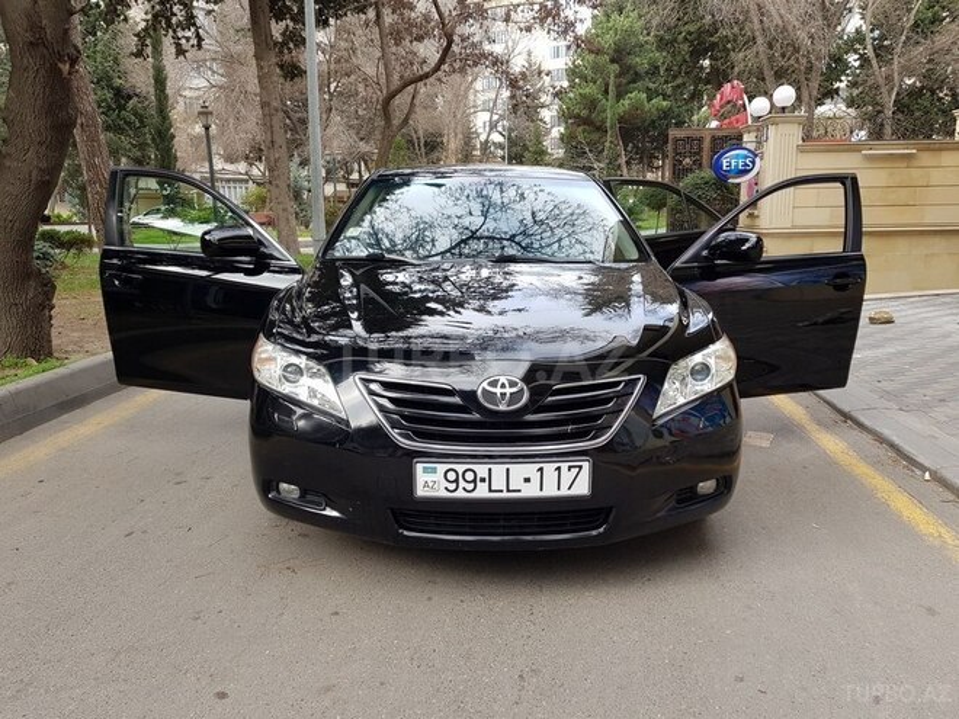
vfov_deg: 53.1
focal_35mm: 26
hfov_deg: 67.3
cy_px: 360
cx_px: 480
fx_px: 720
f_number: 1.7
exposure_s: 1/167
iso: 40
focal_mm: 4.2
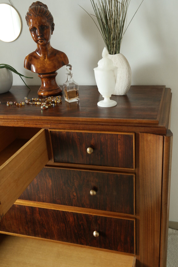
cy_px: 134
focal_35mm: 36
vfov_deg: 53.1
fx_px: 267
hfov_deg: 36.9
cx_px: 89
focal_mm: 24
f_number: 5.6
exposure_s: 1/25
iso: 800
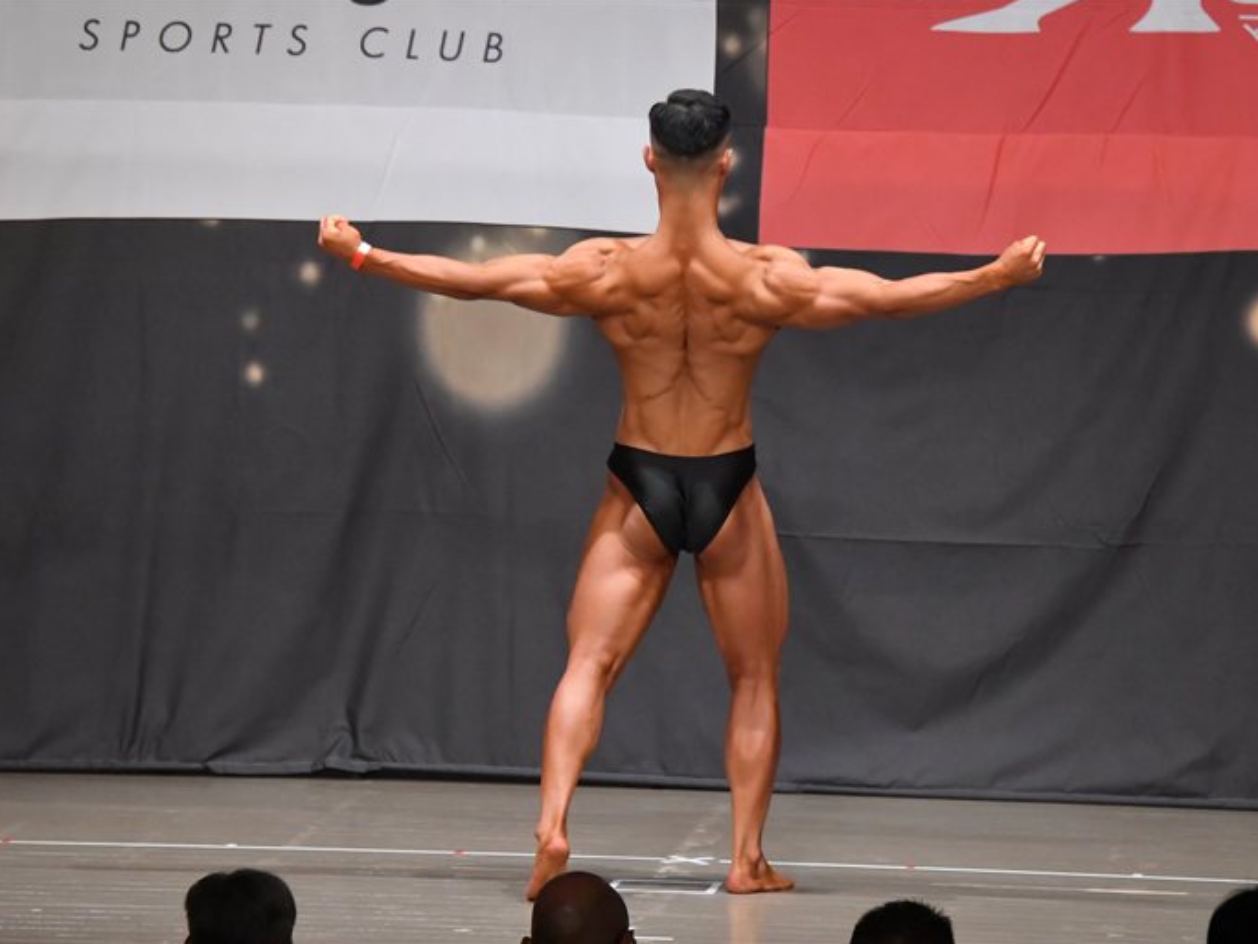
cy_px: 471
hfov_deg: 9.0
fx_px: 7995
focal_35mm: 220
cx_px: 641
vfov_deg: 6.8
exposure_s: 1/400
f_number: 5.6
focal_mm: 135
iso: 6400
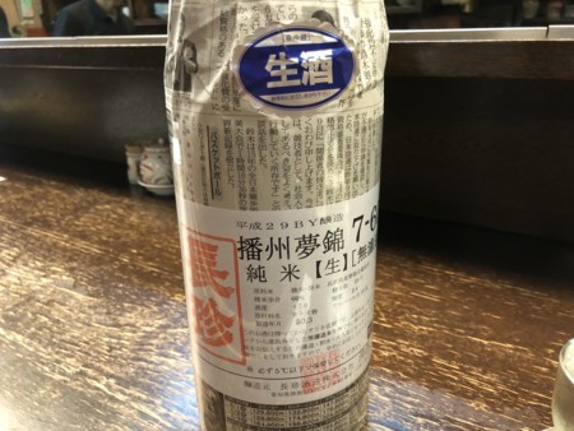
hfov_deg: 63.4
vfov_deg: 49.8
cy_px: 216
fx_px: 465
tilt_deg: -19.4
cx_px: 287
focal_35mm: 28
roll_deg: +1.0
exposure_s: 1/13
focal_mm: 4
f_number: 1.8
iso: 100
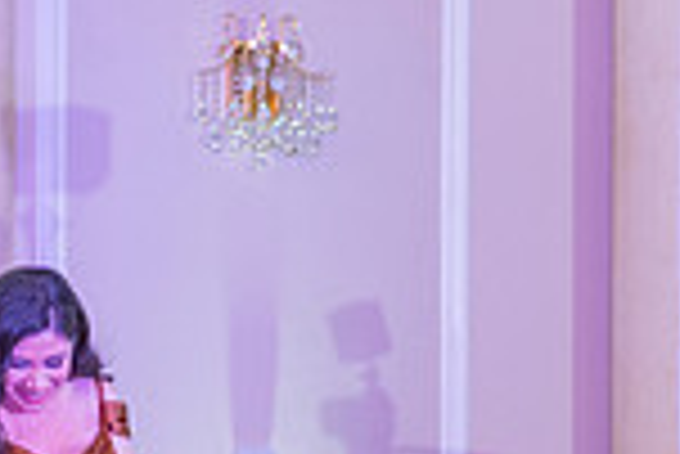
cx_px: -12
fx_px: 5823
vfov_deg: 4.4
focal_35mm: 308
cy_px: 757
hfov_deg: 6.7
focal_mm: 60
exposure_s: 1/80
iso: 800
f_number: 4
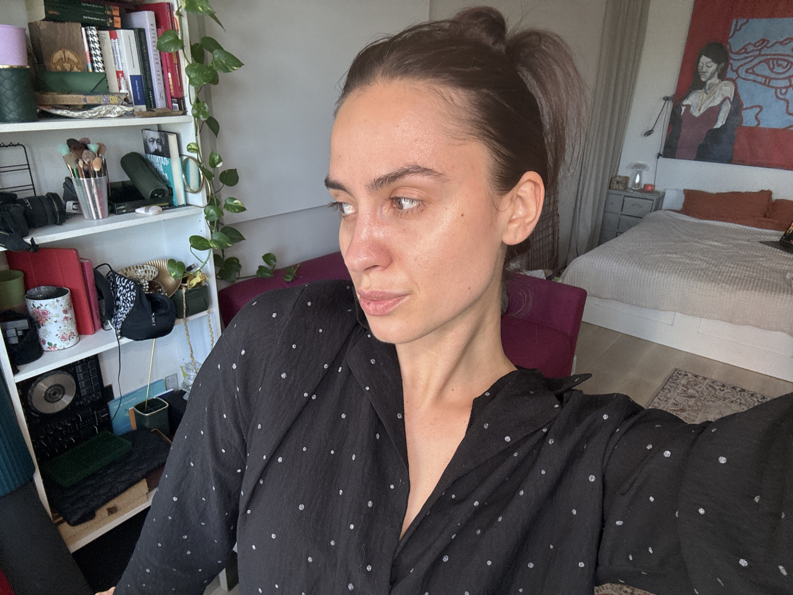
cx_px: 396
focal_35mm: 23
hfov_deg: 73.9
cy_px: 298
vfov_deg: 58.9
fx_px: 527
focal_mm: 2.69
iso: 50
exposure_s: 1/100
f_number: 1.9
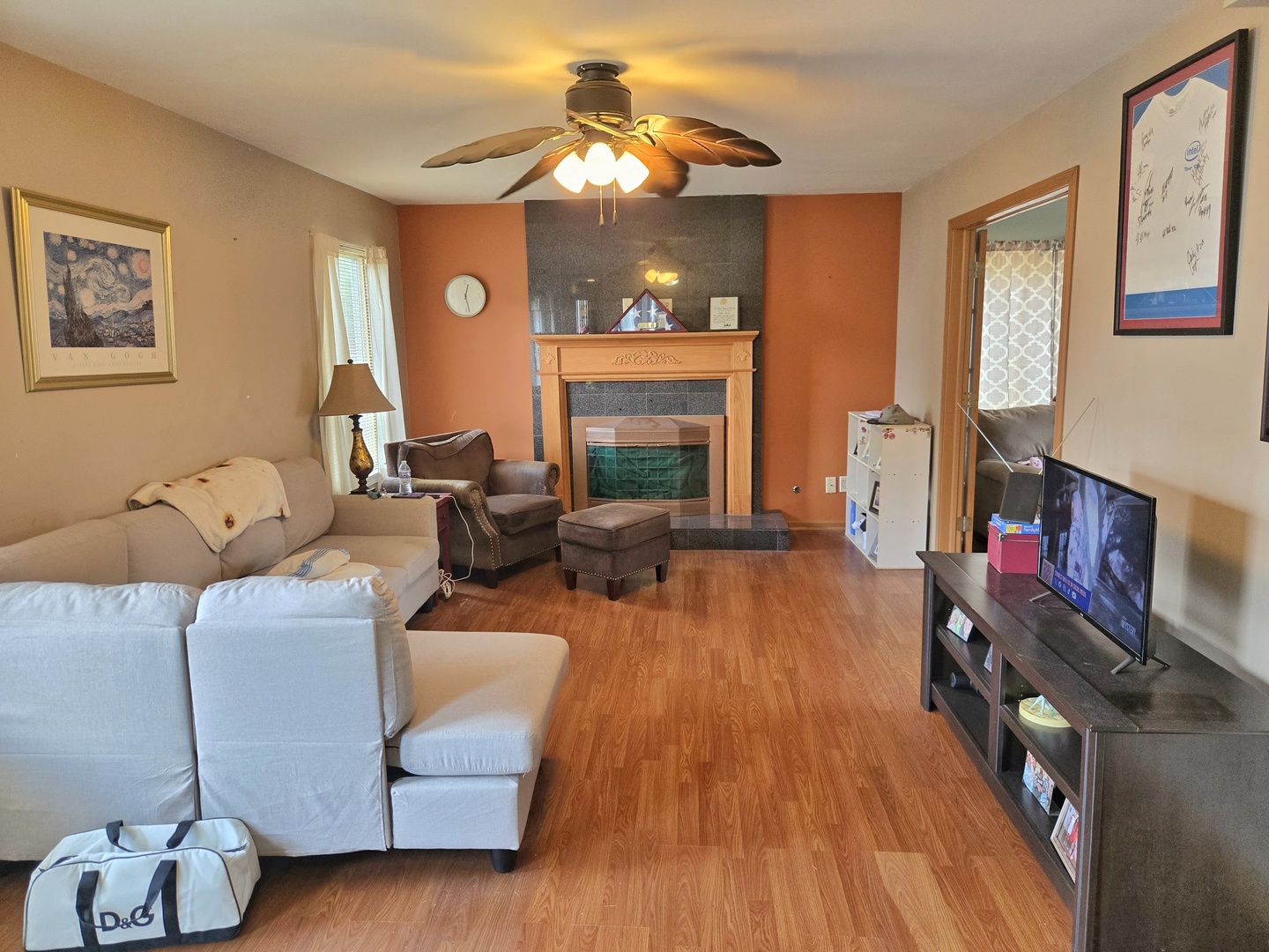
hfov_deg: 73.9
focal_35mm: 23
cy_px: 476
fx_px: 843
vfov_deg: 58.9
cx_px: 634
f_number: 1.8
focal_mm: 5.4
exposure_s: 1/120
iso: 320
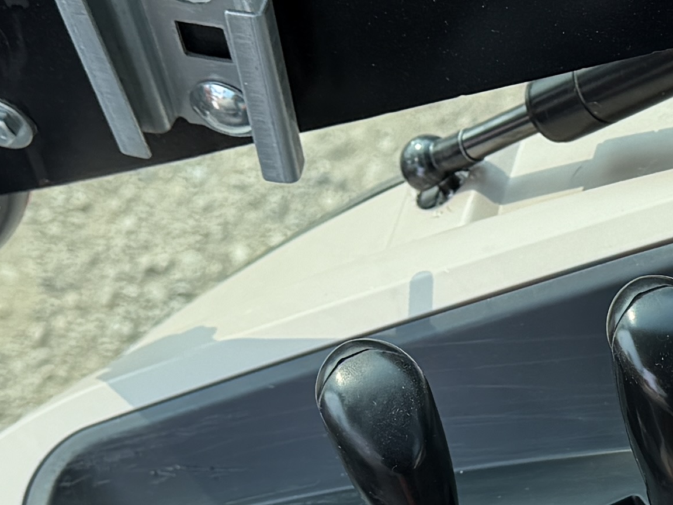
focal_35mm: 119
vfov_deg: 12.3
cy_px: 532
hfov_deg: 15.8
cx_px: 854
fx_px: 2314
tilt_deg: -57.8
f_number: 1.78
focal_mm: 6.76
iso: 80
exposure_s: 1/476
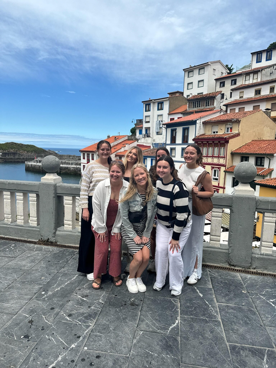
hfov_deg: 56.8
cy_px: 184
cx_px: 138
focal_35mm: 24
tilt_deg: -6.9
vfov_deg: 71.6
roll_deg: -0.9
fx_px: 255
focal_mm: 6.76
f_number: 1.78
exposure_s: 1/4608
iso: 80
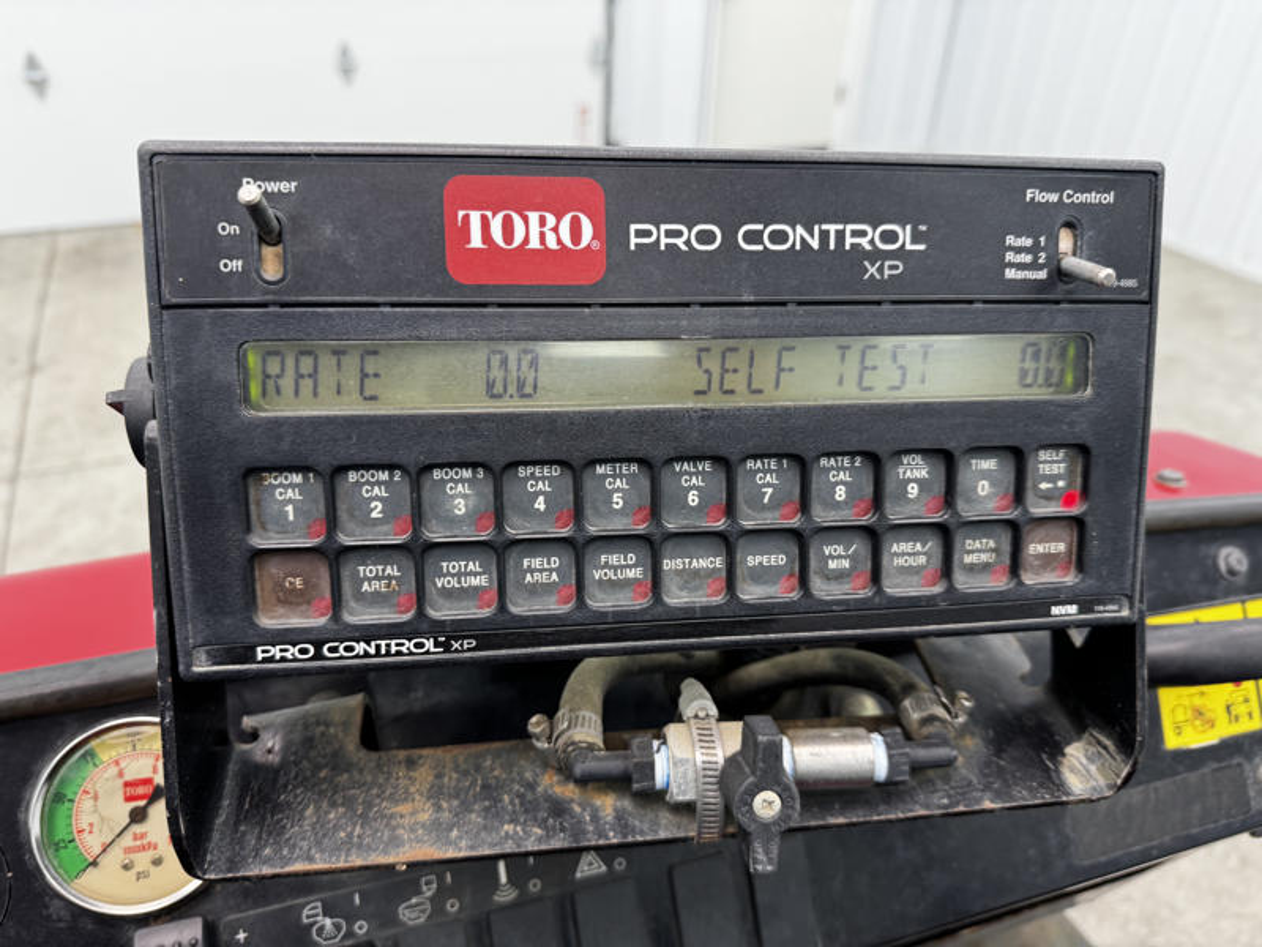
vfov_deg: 56.8
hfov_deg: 71.6
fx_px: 875
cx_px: 631
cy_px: 474
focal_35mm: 24
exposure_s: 1/60
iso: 100
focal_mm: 6.76
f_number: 1.78
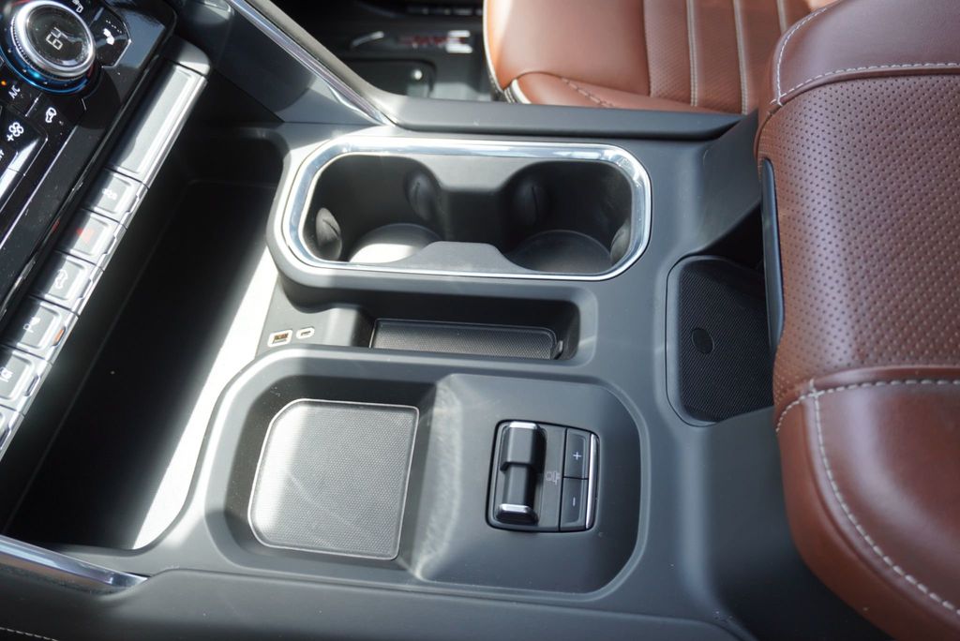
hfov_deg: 59.5
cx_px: 480
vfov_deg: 41.8
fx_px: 840
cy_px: 320
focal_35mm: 32
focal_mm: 21
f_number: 4
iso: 160
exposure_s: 1/60
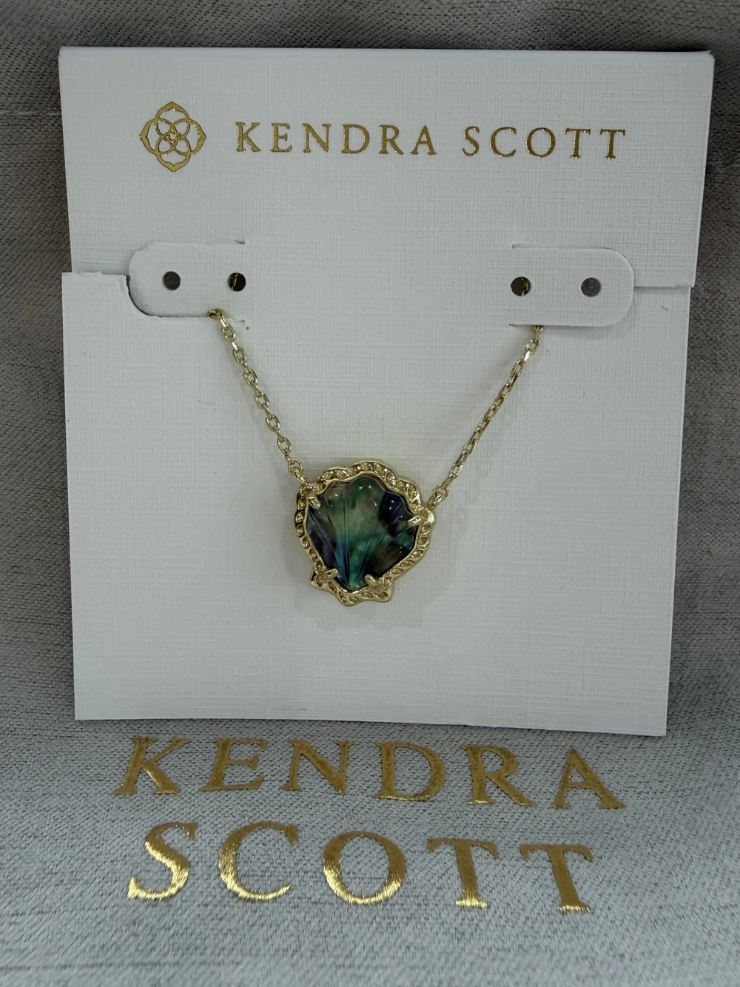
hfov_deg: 53.1
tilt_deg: -25.8
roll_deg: -0.4
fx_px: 741
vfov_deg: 67.3
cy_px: 494
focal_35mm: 26
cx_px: 370
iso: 160
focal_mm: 2.22
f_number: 2.2
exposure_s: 1/121
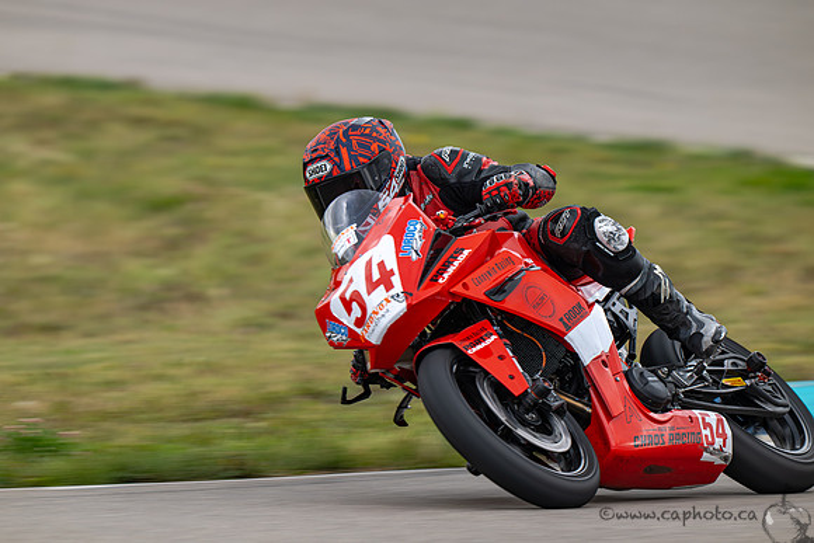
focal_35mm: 490
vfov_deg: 2.8
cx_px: 407
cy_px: 272
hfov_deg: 4.2
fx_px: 11082
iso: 100
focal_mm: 490
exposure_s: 1/160
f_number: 8
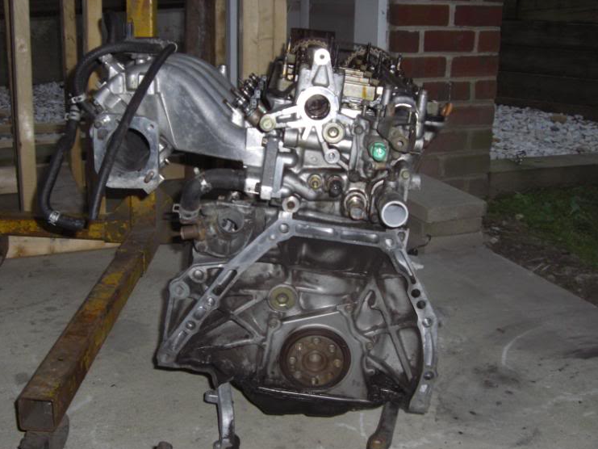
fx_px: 708
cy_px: 229
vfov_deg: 35.1
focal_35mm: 41
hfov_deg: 45.8
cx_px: 295
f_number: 2.7
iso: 200
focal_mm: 6.2
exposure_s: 1/60
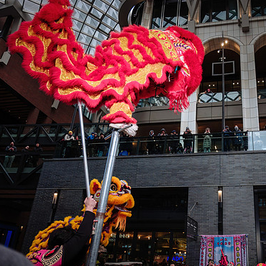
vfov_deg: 51.1
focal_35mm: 32
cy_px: 131
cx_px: 201
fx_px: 278
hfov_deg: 49.0
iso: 160
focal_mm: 16
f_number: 2.8
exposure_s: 1/250
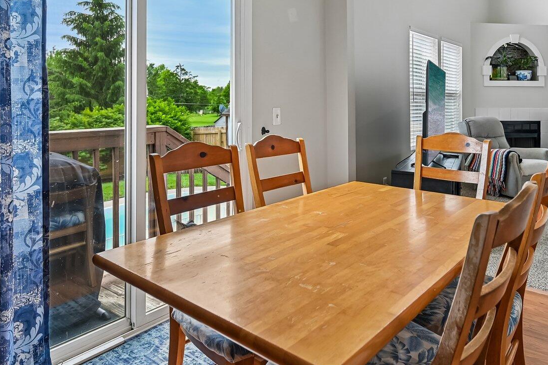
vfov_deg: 48.2
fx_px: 396
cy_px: 106
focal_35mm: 26
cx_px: 304
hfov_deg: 69.2
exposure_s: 1/90
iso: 400
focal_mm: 14
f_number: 4
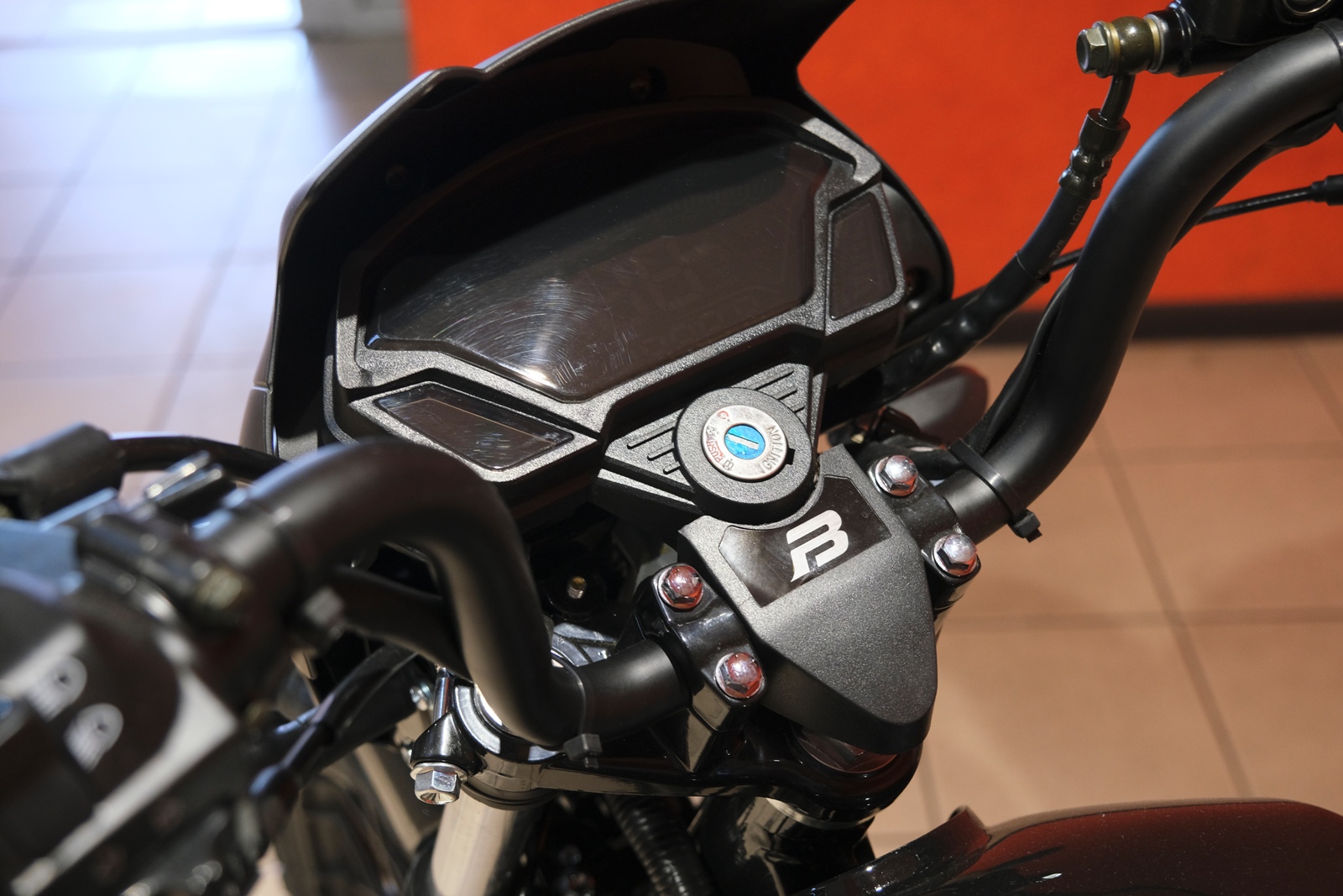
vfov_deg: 30.5
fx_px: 1641
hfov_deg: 44.5
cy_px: 448
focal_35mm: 44
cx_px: 672
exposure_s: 1/100
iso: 1250
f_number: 4
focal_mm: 29.2
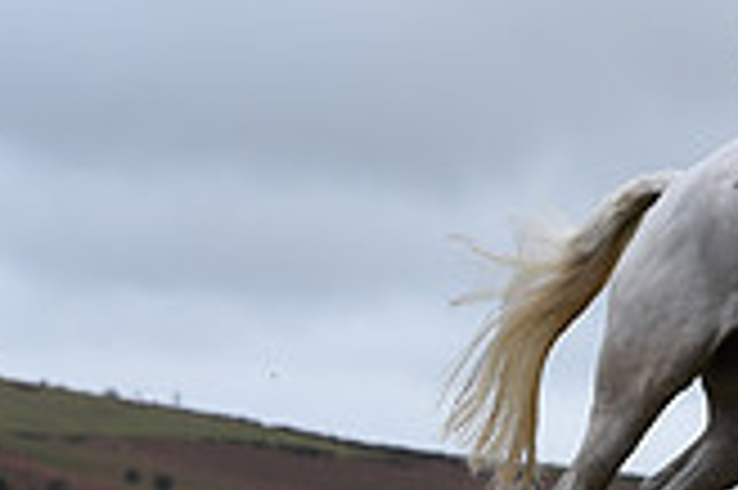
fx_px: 5652
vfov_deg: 5.0
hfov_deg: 7.3
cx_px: 1166
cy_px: 58
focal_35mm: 276
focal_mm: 78
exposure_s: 1/800
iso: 200
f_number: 4.5
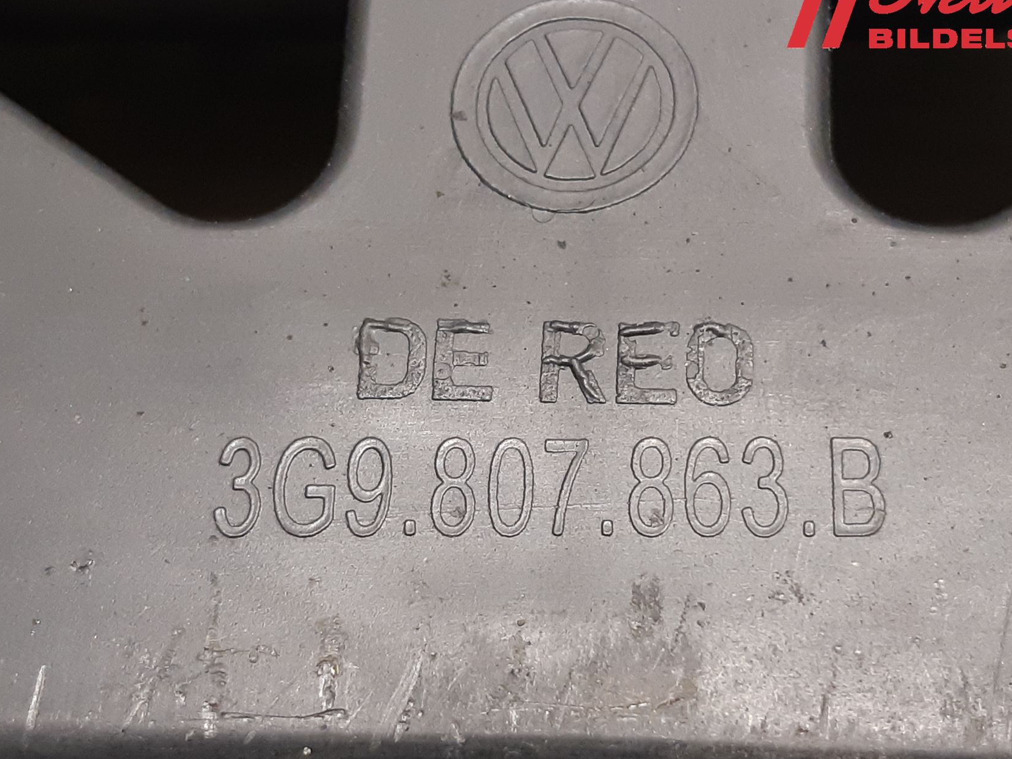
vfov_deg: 44.1
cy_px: 412
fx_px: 936
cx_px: 538
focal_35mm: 32
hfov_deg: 56.8
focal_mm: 3.93
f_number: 1.7
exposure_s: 1/33
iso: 250
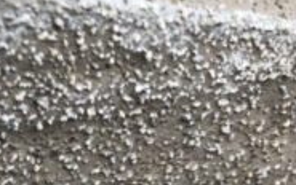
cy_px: 367
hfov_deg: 15.0
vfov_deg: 9.9
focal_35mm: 123
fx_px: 993
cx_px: -214
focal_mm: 3.99
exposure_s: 1/230
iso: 20
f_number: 1.8
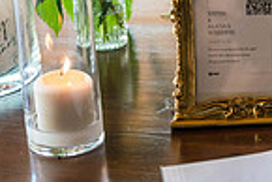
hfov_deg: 11.2
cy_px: 91
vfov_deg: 7.8
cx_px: 413
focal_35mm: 176
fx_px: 1331
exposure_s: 1/160
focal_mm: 44
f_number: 2.8
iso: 400
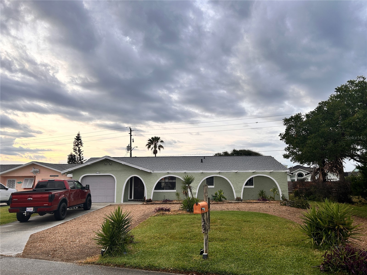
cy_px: 138
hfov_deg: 67.3
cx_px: 184
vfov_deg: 53.1
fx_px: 276
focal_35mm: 26
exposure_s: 1/1048
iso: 50
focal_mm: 5.7
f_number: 1.5
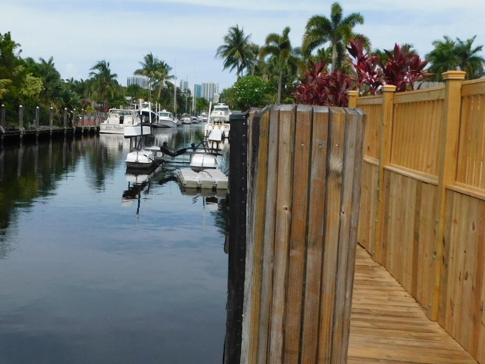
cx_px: 139
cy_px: 145
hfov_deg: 45.6
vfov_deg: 35.8
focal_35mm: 40
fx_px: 560
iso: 125
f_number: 6
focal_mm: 4
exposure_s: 1/500
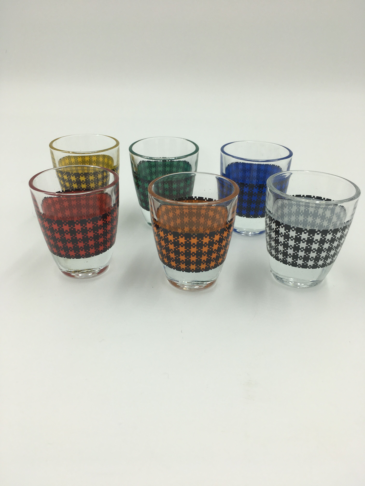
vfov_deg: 61.7
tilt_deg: -29.3
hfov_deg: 48.2
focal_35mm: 29
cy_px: 243
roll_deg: -2.4
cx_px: 182
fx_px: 408
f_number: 2.2
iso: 25
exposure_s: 1/304
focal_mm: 4.15
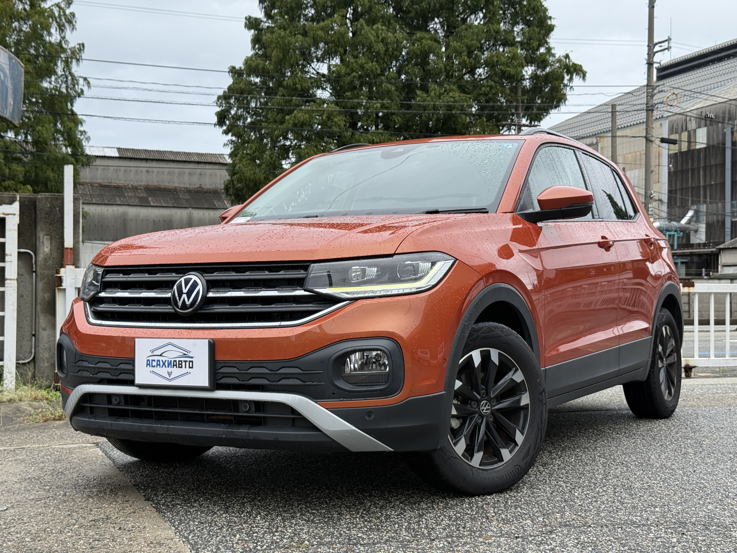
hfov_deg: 39.7
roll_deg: +0.3
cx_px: 368
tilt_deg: +1.1
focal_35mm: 48
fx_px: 1022
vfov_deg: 30.3
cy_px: 276
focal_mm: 6.76
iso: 64
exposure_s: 1/2146
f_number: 1.78
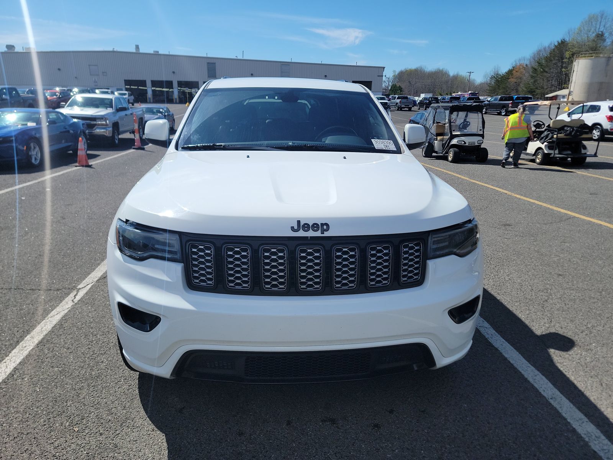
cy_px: 230
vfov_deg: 56.8
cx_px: 306
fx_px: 425
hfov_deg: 71.6
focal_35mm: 24
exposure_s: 1/1303
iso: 50
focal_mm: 6.7
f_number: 1.8
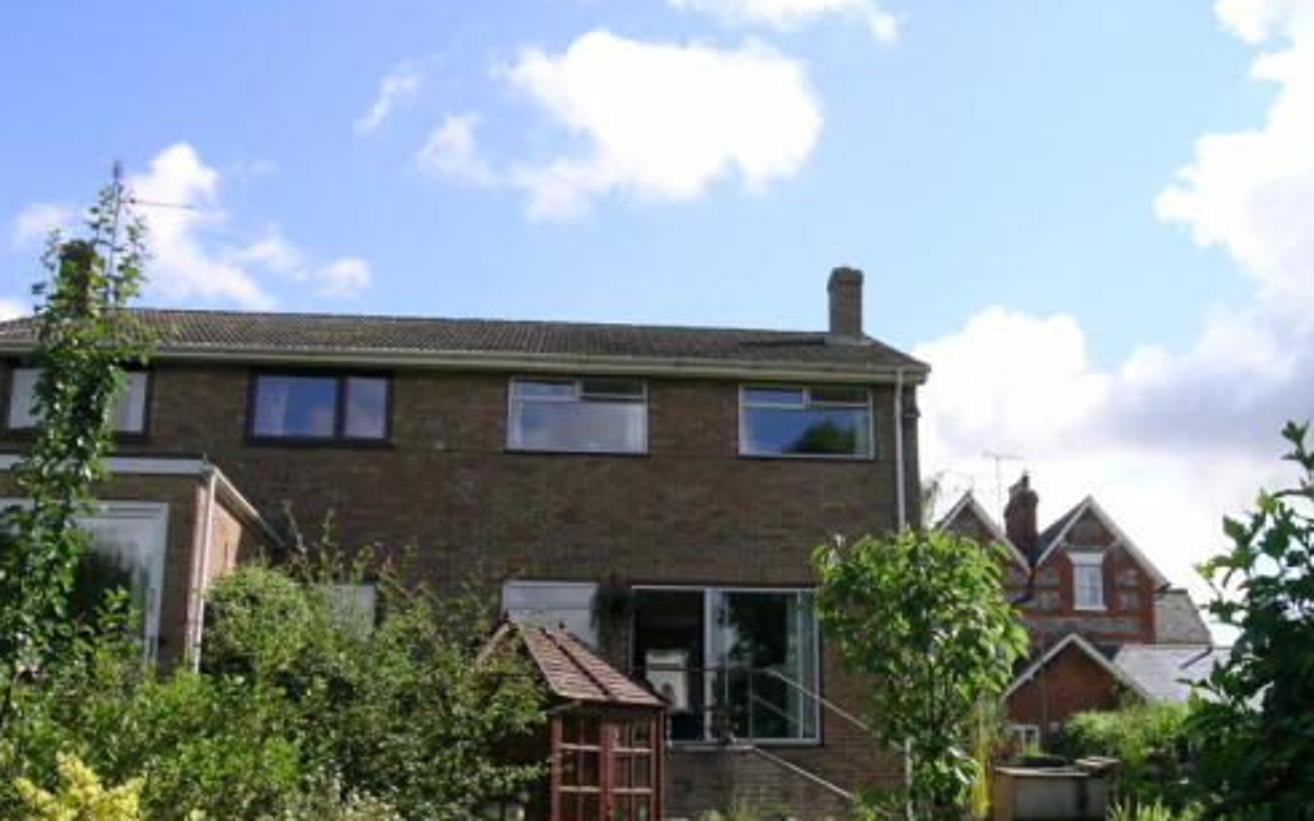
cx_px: 748
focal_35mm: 39
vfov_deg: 32.6
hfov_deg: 50.2
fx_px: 1397
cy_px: 531
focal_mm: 6.5
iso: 50
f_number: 5.8
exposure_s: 1/205
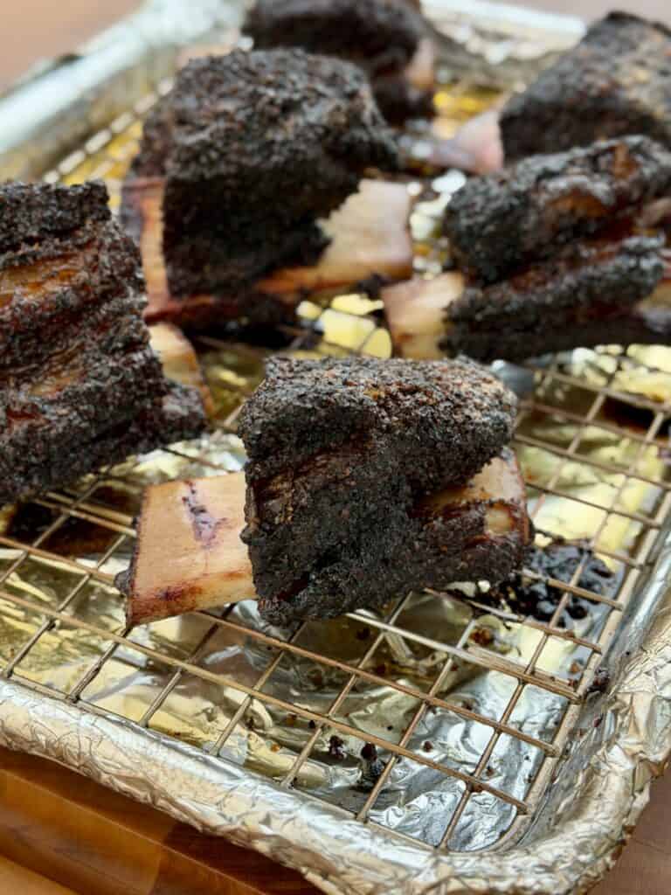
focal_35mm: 48
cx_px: 336
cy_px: 448
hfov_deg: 30.3
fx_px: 1241
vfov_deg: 39.7
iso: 80
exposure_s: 1/794
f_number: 1.78
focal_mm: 6.76
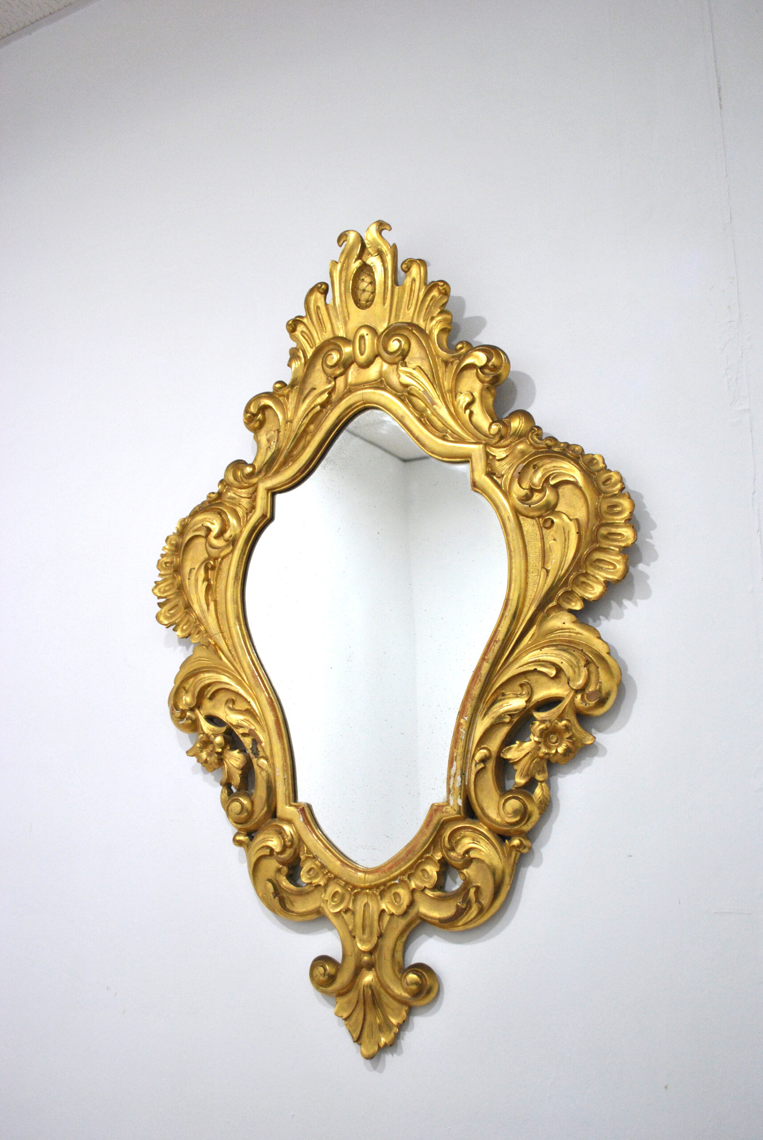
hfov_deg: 40.1
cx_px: 382
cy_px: 570
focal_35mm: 33
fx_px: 1046
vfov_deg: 57.2
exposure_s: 1/60
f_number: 3.8
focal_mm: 22
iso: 400
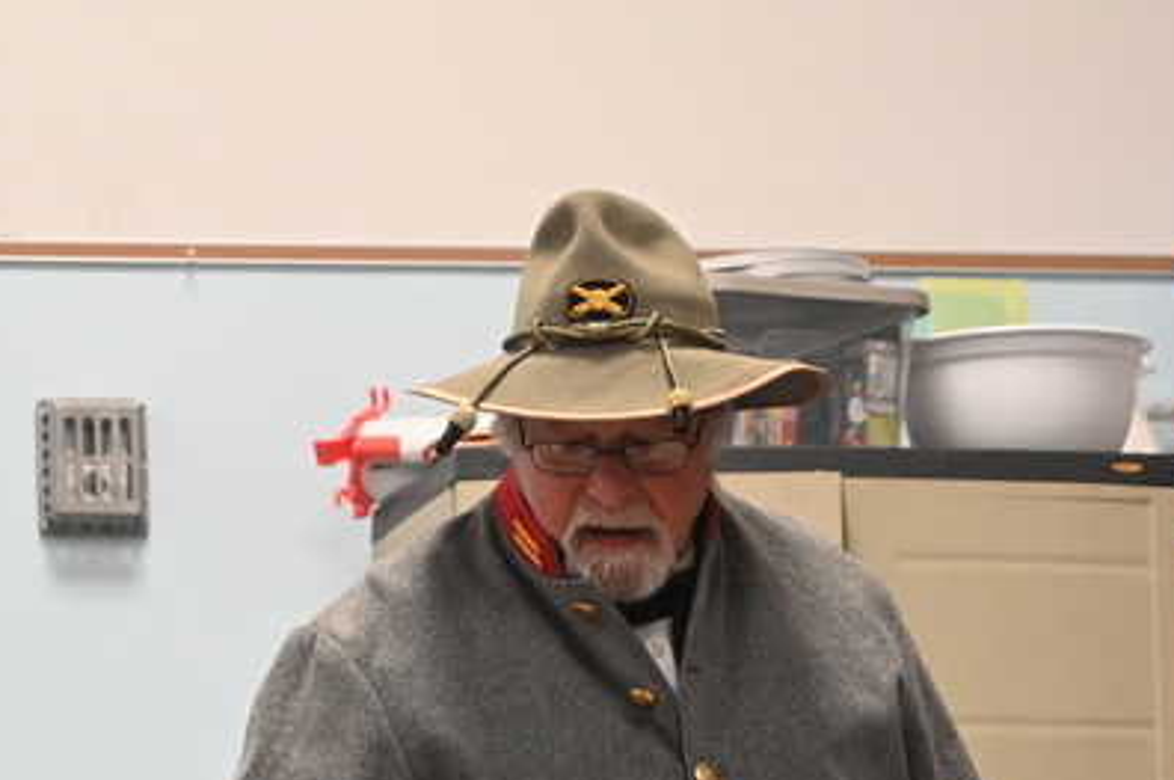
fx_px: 5895
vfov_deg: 7.5
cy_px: 1004
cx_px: 697
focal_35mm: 181
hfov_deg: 11.4
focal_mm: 70
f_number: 4
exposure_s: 1/125
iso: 2800
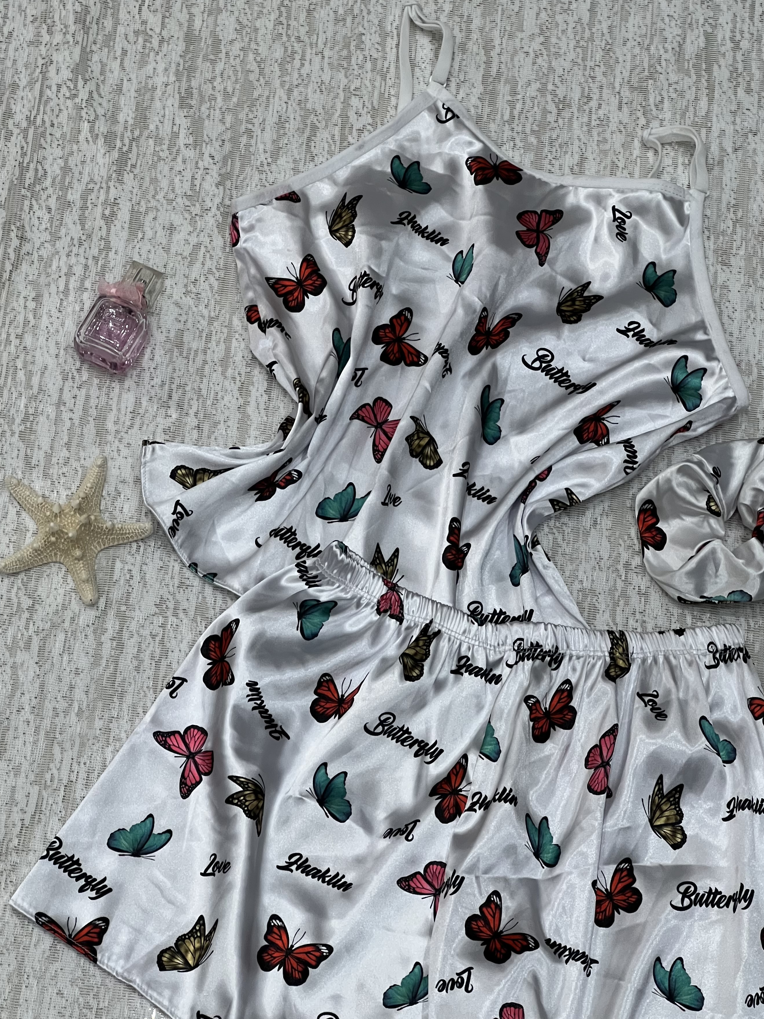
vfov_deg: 22.2
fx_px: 2590
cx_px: 382
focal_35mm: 88
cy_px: 561
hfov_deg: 16.8
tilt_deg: -67.4
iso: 250
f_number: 2.8
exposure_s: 1/100
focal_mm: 9
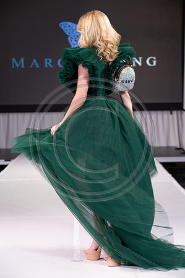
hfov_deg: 13.9
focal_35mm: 98
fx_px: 757
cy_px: 139
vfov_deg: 20.8
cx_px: 92
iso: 2000
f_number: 5.6
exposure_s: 1/400
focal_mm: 98
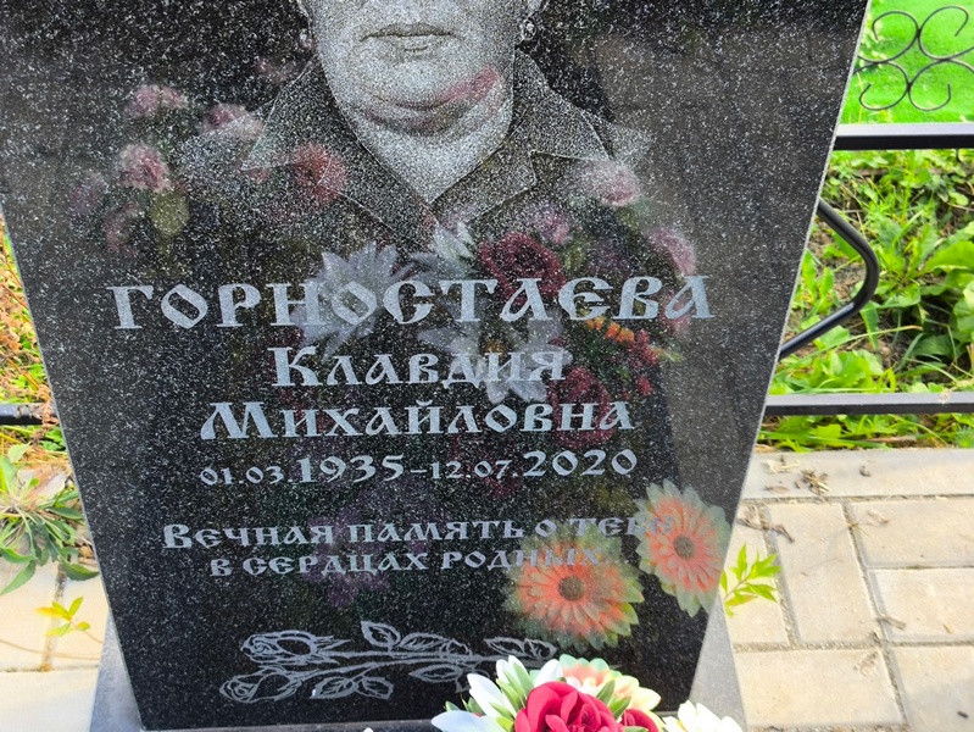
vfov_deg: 29.1
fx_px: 1407
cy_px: 366
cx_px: 487
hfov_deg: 38.2
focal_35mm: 50
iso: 50
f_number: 1.7
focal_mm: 4.71
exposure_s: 1/140
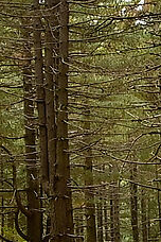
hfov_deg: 8.3
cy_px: 283
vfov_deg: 13.6
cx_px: 437
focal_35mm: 147
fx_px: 986
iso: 100
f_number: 13
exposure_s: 1/5
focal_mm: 14
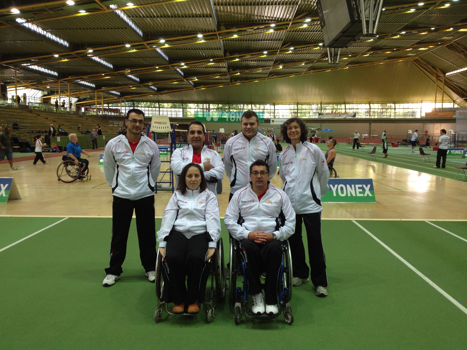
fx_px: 472
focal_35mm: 35
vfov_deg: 40.7
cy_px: 175
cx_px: 234
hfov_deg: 52.6
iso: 80
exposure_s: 1/33
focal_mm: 4.28
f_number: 2.4
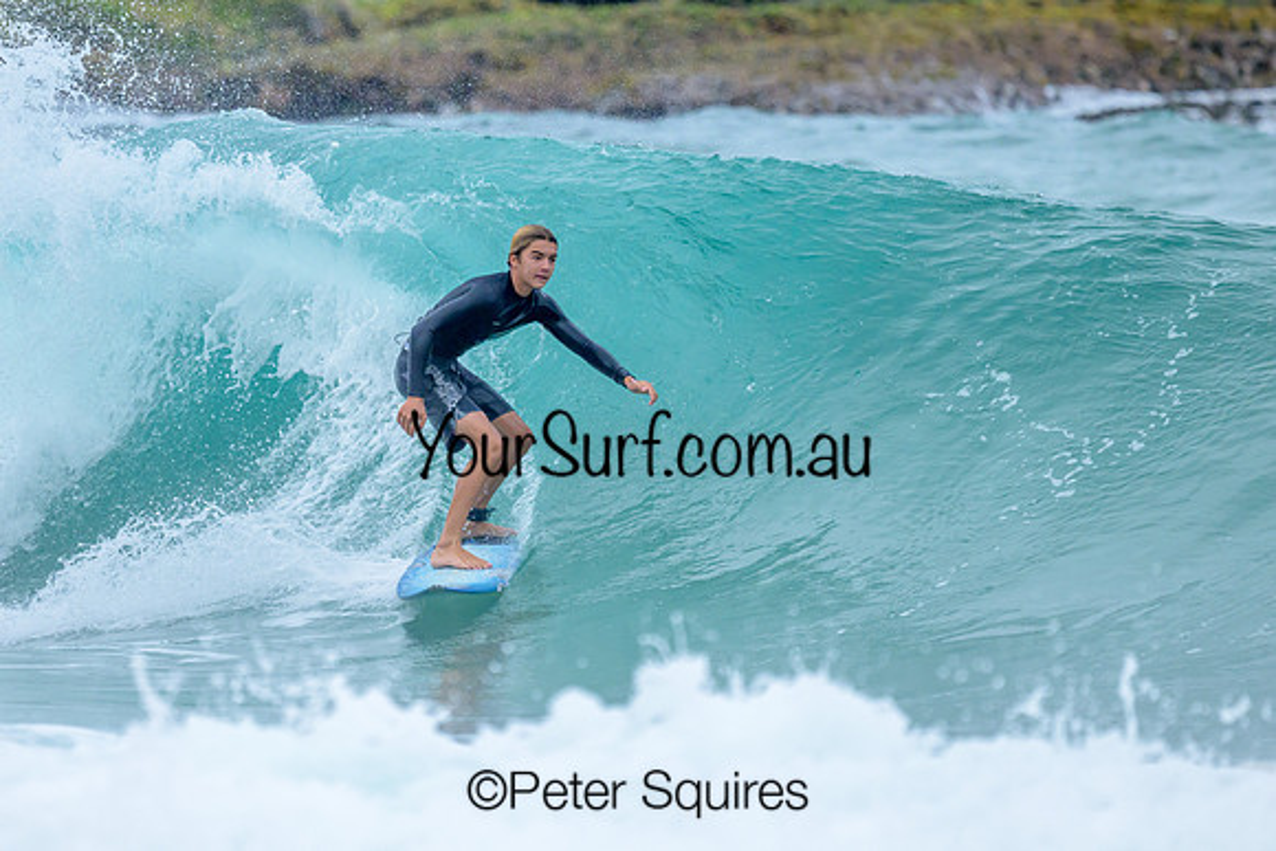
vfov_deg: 1.3
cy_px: 379
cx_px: 520
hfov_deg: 1.9
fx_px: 38982
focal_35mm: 1100
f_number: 6.3
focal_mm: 800
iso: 1000
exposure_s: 1/3200
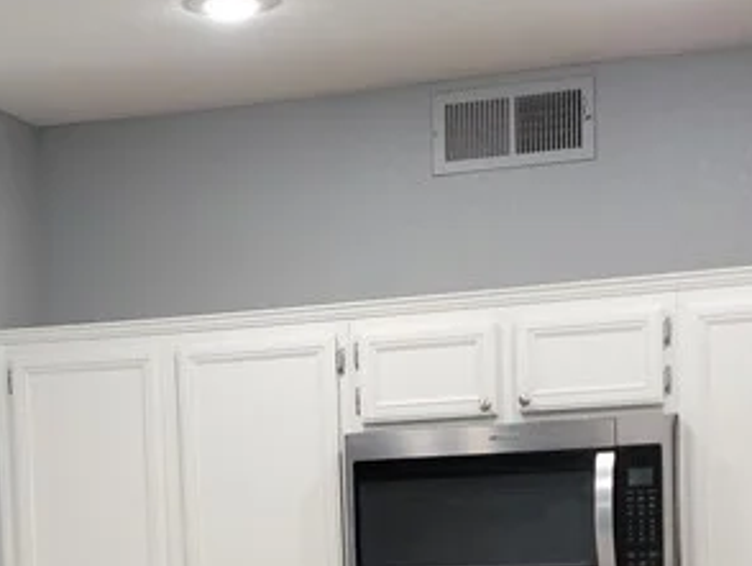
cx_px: 212
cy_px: 681
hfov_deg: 22.3
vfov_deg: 16.3
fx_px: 1892
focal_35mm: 87
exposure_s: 1/60
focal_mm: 7
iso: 125
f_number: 1.8
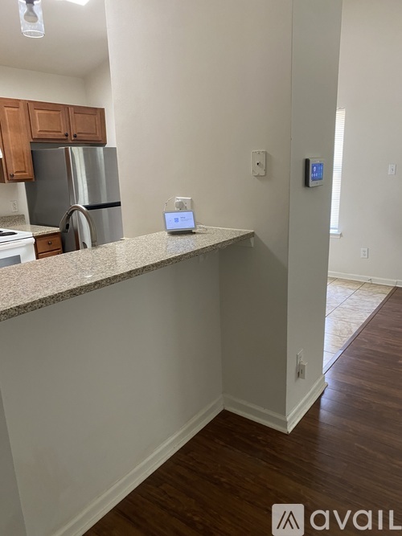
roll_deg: +2.5
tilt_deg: -13.4
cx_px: 201
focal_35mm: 26
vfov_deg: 67.3
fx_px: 403
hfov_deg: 53.0
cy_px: 268
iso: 200
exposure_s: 1/60
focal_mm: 4.25
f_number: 1.8
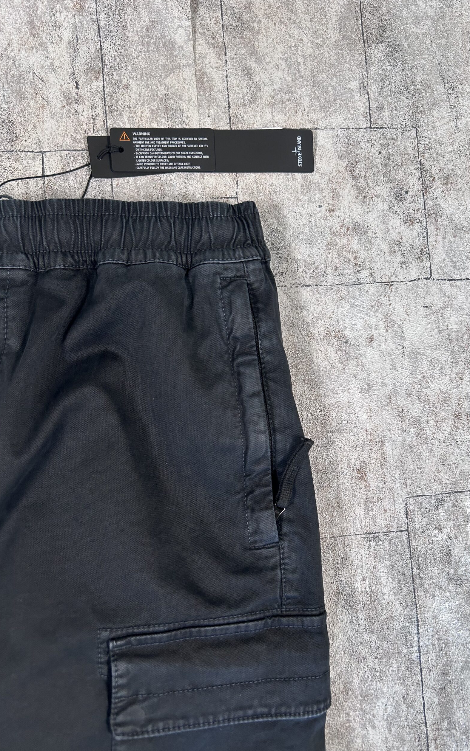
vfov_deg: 66.5
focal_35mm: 28
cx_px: 278
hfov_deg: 44.3
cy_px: 370
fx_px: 574
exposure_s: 1/73
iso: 125
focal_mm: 5.7
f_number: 1.5
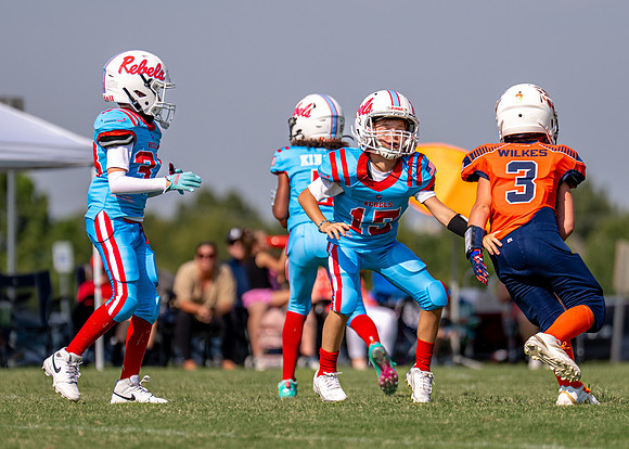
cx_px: 343
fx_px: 7807
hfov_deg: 4.6
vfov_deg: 3.3
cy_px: 236
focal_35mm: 437
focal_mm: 200
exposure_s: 1/3200
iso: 125
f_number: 2.8
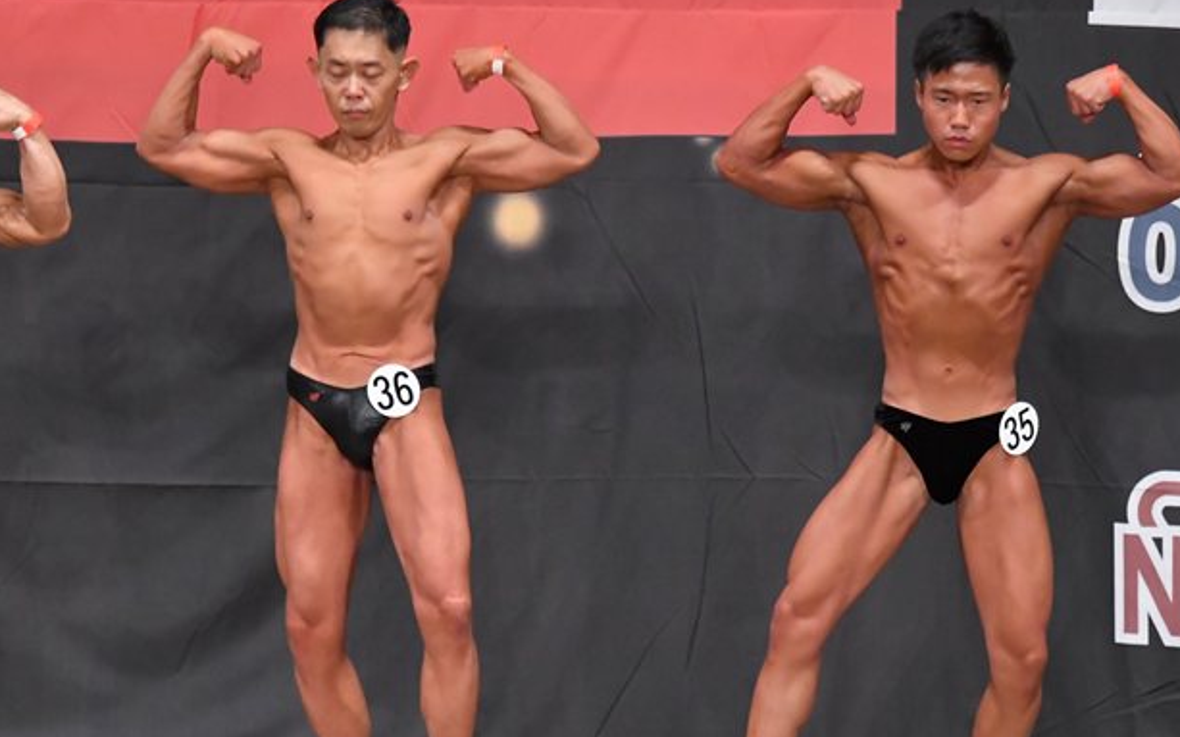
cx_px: 709
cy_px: 439
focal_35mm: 309
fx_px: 9936
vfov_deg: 4.2
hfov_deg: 6.8
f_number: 5.6
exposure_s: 1/400
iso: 6400
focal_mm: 160
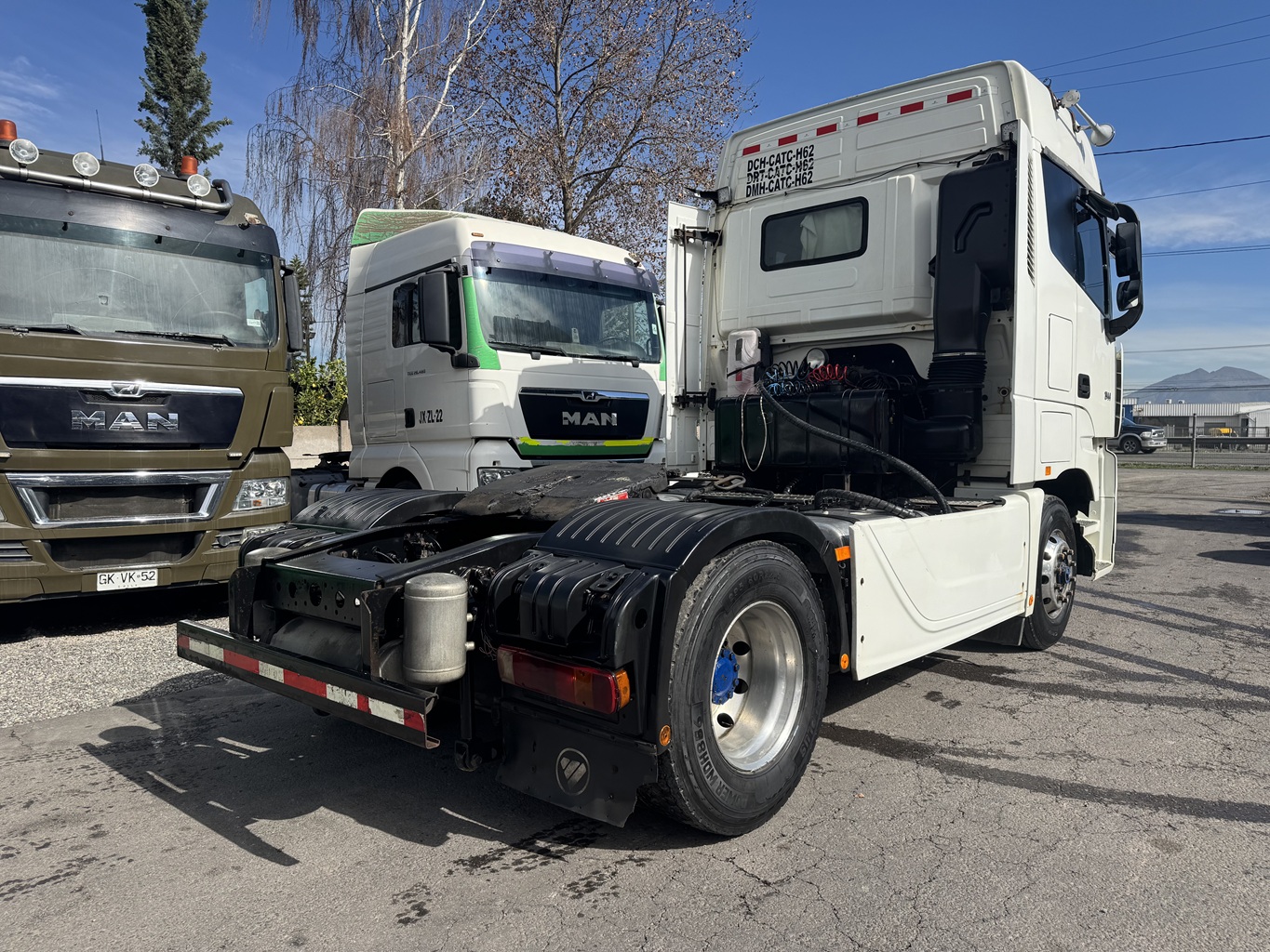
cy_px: 476
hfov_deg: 71.6
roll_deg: +0.4
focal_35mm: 24
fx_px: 881
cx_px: 635
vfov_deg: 56.8
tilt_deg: -3.1
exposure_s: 1/4310
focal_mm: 6.76
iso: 80
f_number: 1.78
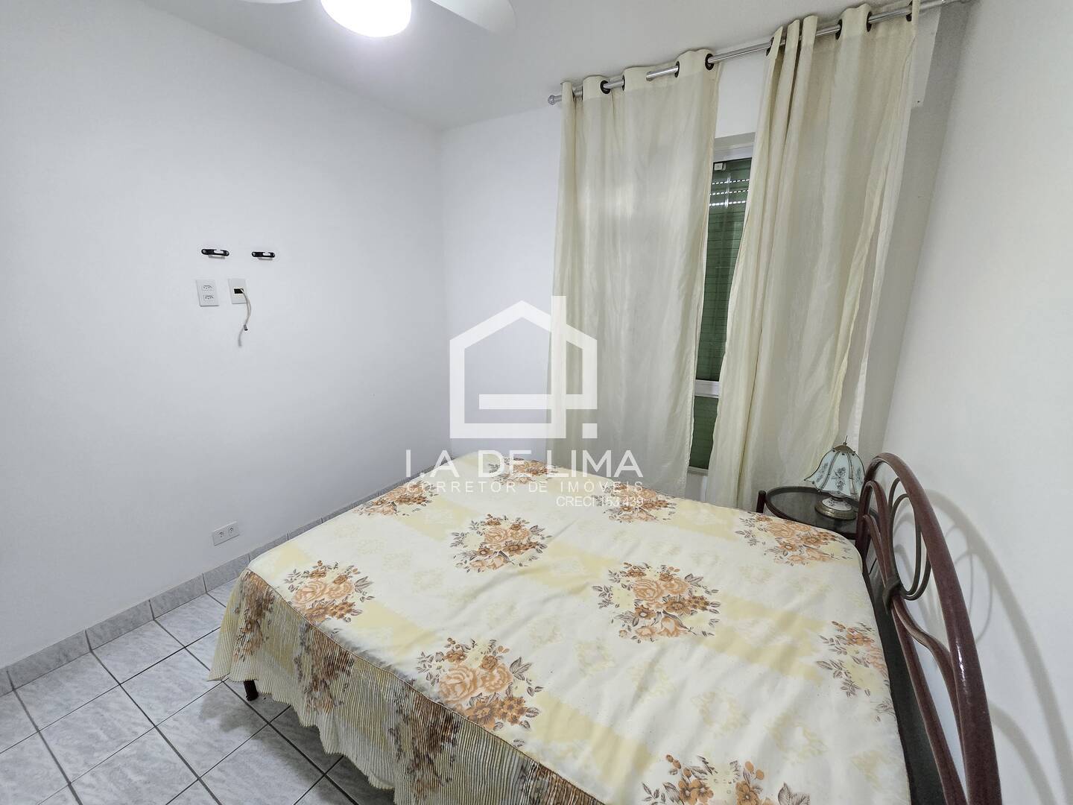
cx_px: 536
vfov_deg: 89.9
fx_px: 403
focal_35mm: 13
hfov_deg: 106.2
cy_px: 402
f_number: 2.2
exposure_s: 1/60
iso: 1000
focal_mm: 2.2
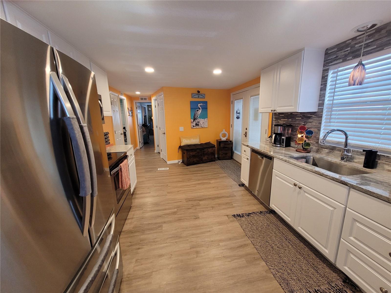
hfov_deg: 106.2
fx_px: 147
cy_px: 146
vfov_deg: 89.9
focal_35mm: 13
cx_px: 196
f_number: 2.2
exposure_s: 1/60
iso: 250
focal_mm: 1.74
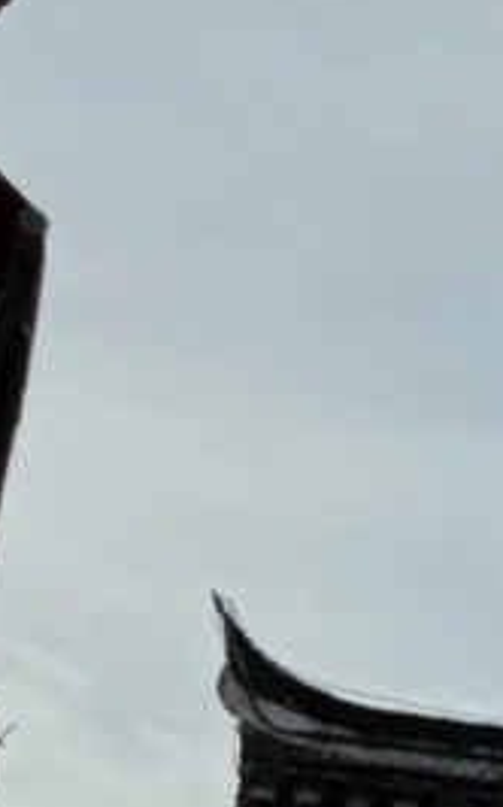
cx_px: 2215
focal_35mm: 196
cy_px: 1535
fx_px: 4304
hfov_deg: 5.5
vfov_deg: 10.0
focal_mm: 6.76
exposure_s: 1/4049
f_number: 1.78
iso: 80
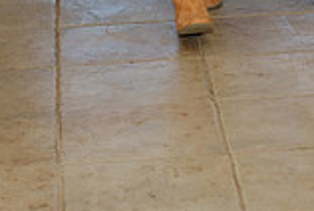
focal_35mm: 220
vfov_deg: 6.1
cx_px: 308
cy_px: -170
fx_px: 1922
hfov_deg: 9.3
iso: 1250
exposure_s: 1/60
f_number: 2.8
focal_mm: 40.1
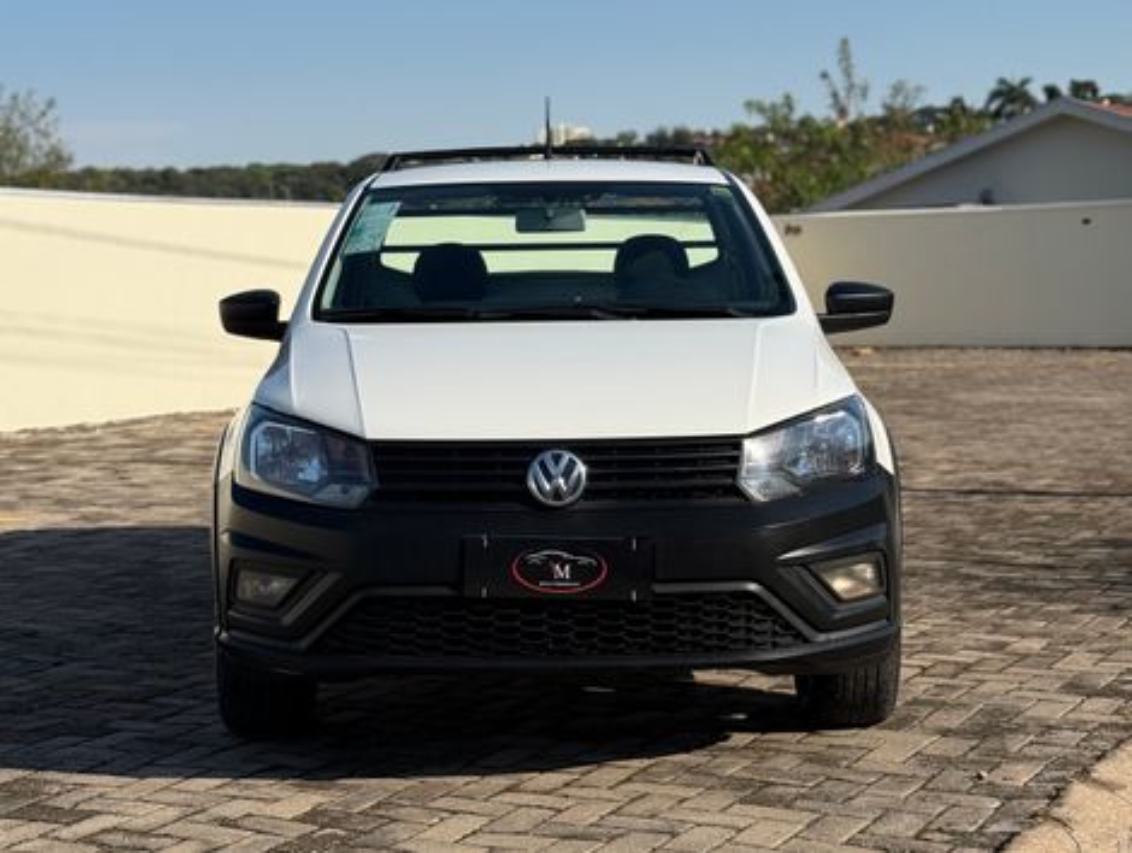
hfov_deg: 39.6
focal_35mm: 48
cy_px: 426
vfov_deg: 30.3
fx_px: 1572
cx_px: 566
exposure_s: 1/6024
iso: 80
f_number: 1.78
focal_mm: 6.76
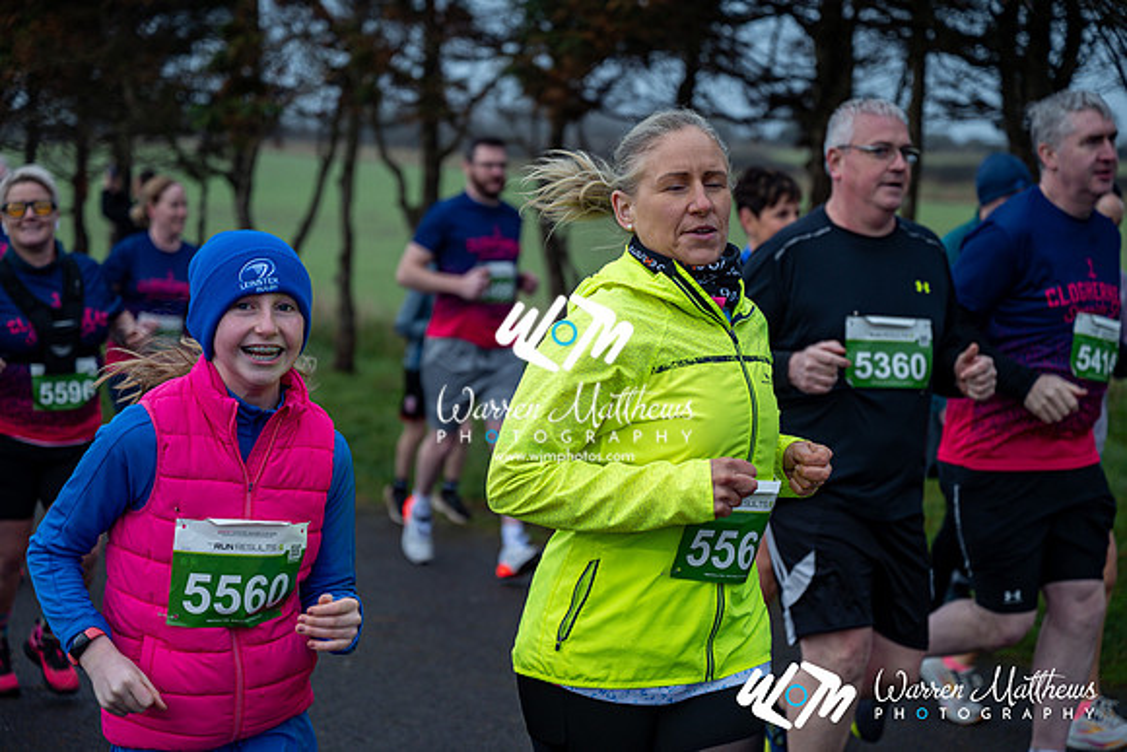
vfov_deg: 19.5
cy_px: 376
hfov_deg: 28.8
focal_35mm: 70
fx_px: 2192
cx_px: 564
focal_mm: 70
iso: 280
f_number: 2.8
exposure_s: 1/1250
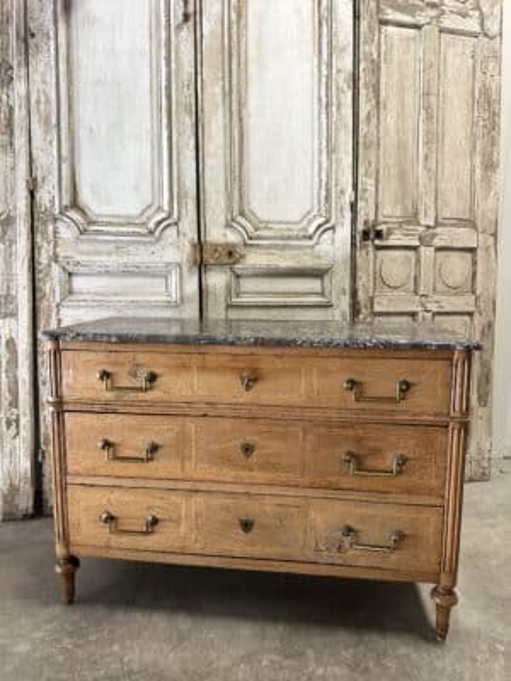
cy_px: 340
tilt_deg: -7.8
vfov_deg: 71.6
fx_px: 472
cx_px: 256
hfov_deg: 56.8
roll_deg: -1.2
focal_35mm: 24
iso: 250
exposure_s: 1/50
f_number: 1.78
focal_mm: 6.86
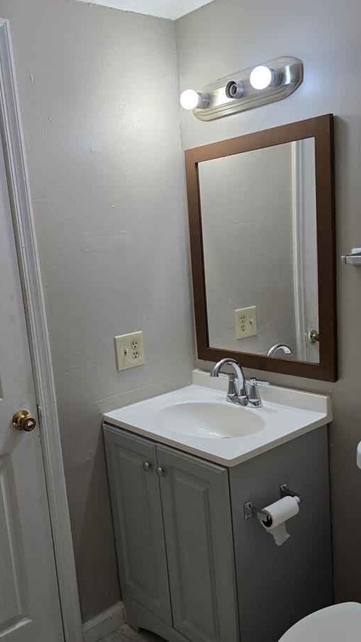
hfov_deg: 35.4
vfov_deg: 59.4
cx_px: 133
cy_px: 349
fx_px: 561
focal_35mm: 33
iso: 160
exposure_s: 1/120
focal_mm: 6.3
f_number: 1.7
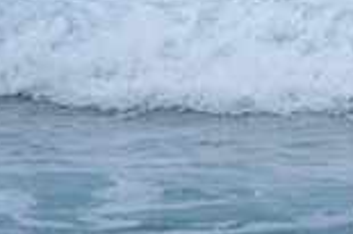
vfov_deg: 0.6
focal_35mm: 2298
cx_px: 535
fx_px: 22509
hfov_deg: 0.9
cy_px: -256
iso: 2200
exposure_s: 1/2000
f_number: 5.6
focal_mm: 500
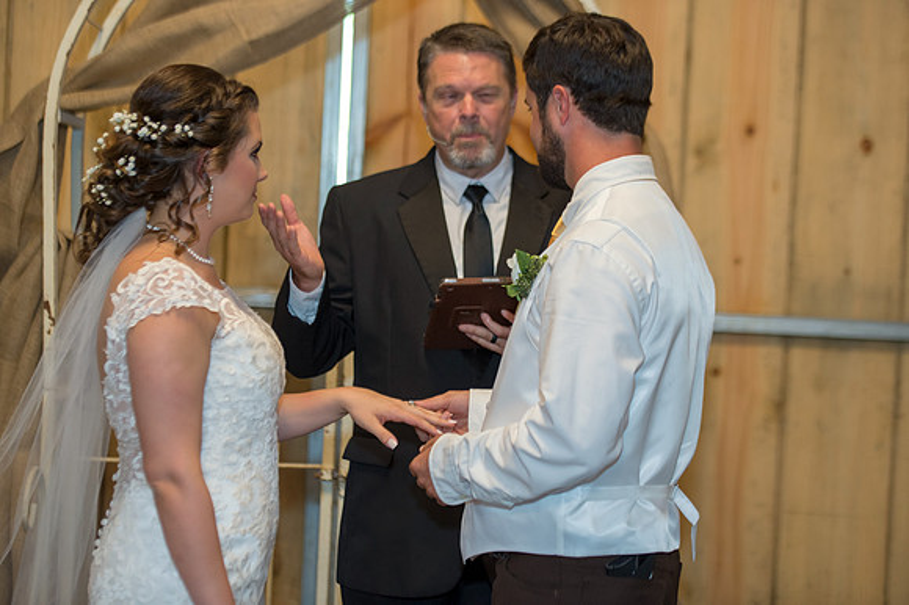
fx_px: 2322
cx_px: 454
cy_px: 302
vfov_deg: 14.8
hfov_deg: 22.2
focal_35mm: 92
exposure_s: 1/160
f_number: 2.8
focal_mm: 92
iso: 1600
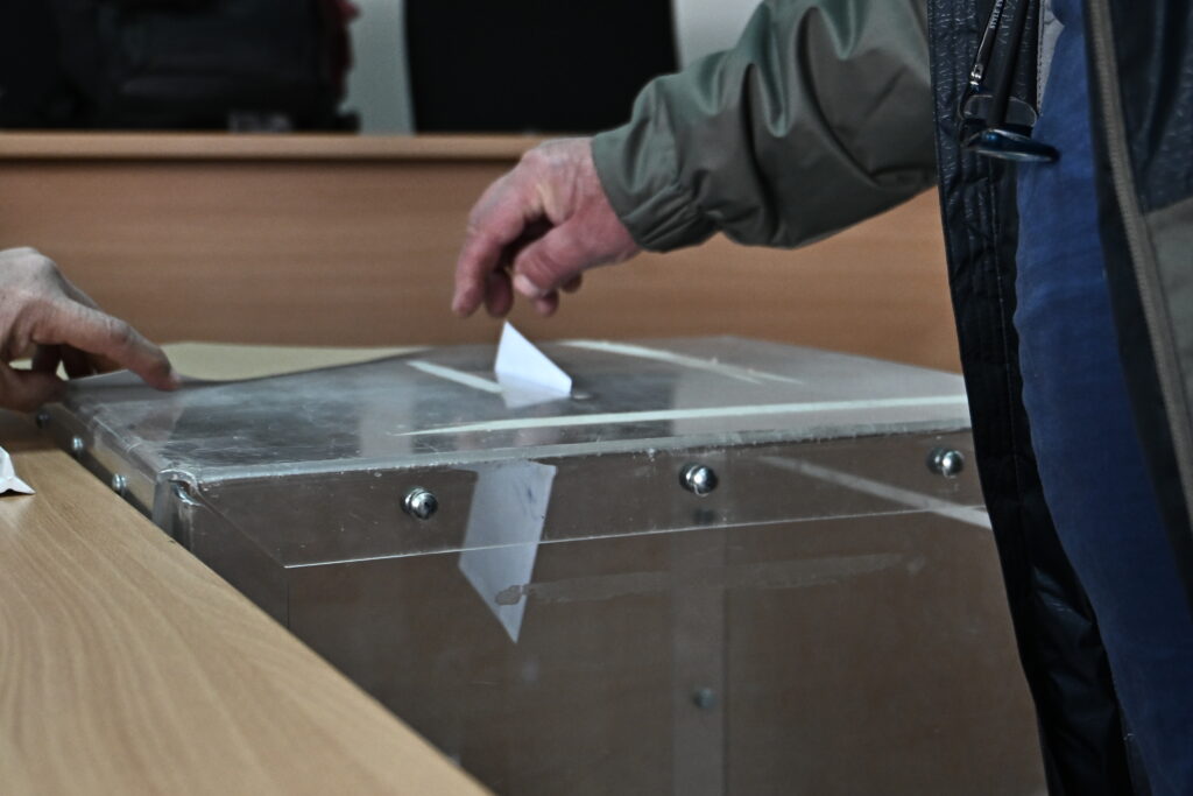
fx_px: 1591
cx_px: 596
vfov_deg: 28.1
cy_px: 398
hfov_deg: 41.1
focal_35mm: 48
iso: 1250
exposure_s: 1/320
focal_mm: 32.5
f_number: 4
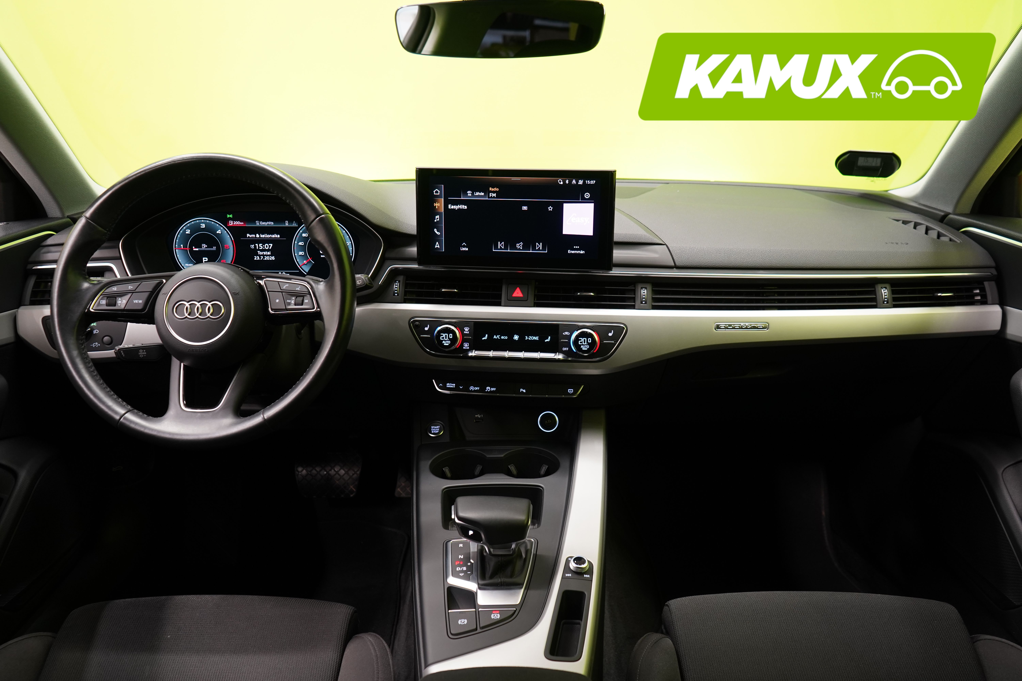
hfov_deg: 65.5
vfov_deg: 46.4
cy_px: 340
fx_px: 795
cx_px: 511
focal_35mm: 28
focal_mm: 28
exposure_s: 1/25
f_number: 5
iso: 1250
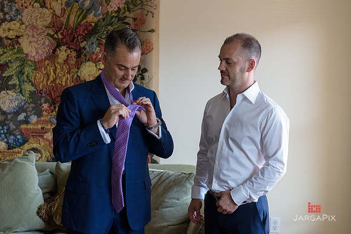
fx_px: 622
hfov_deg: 31.5
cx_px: 193
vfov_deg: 21.3
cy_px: 110
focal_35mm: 64
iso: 1000
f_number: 3.2
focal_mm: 58
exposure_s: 1/125
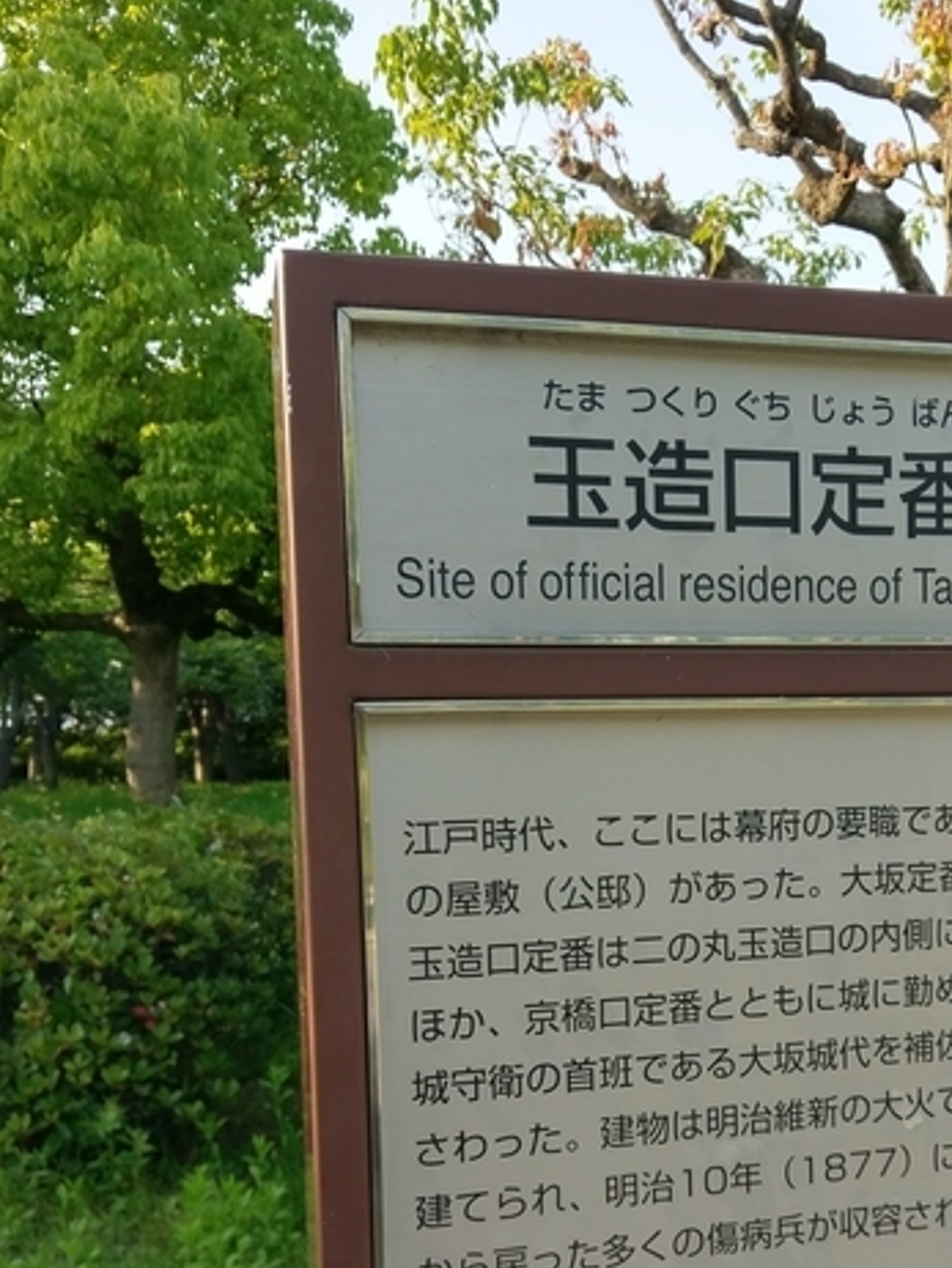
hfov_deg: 31.3
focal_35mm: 45
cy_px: 848
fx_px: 1649
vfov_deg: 41.5
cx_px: 768
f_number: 1.8
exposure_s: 1/382
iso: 100
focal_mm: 4.58
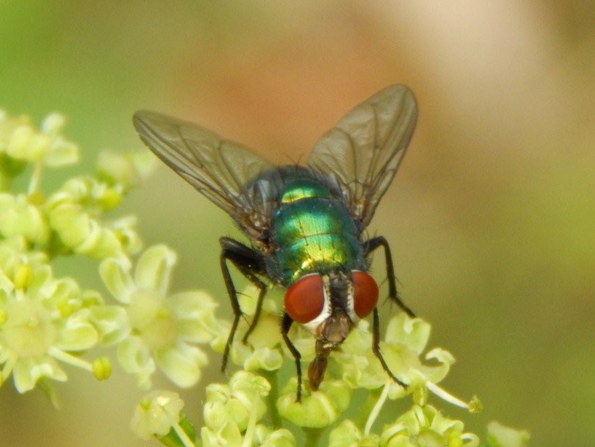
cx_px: 298
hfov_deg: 9.6
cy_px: 224
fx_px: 3559
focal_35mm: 207
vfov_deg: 7.2
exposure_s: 1/160
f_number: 5.4
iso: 400
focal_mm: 37.1
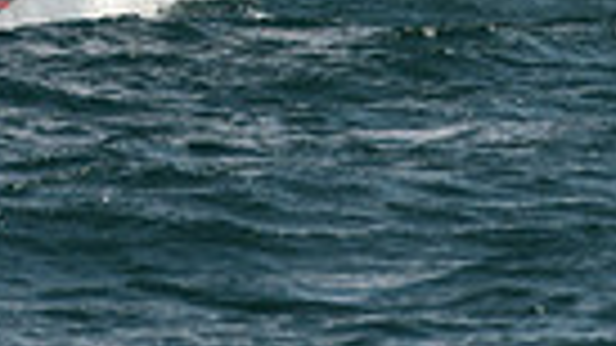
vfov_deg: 1.5
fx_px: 12999
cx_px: 160
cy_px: -867
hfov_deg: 2.7
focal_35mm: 796
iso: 320
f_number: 9
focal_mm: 180
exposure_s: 1/640
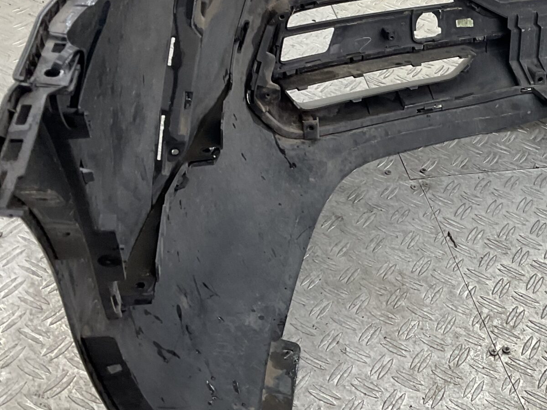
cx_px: 475
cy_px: 106
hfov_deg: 30.1
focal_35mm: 62
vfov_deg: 23.4
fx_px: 980
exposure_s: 1/120
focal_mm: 3
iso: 50
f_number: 1.8
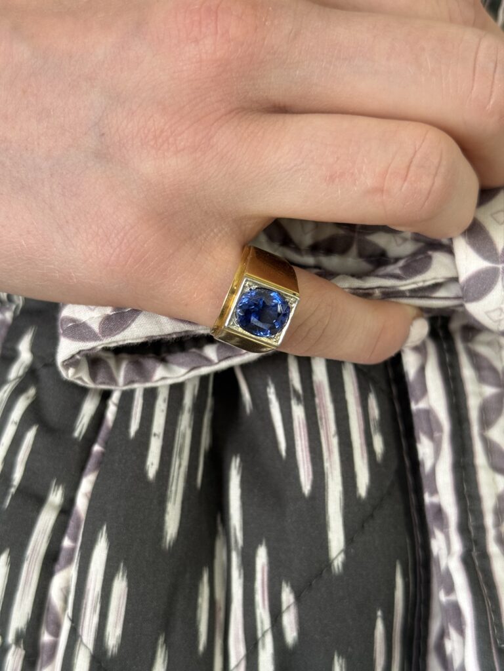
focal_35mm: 48
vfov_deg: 39.7
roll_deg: -0.2
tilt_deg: -17.8
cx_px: 252
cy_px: 336
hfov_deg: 30.3
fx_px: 932
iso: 250
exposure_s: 1/60
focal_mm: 6.76
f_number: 1.78
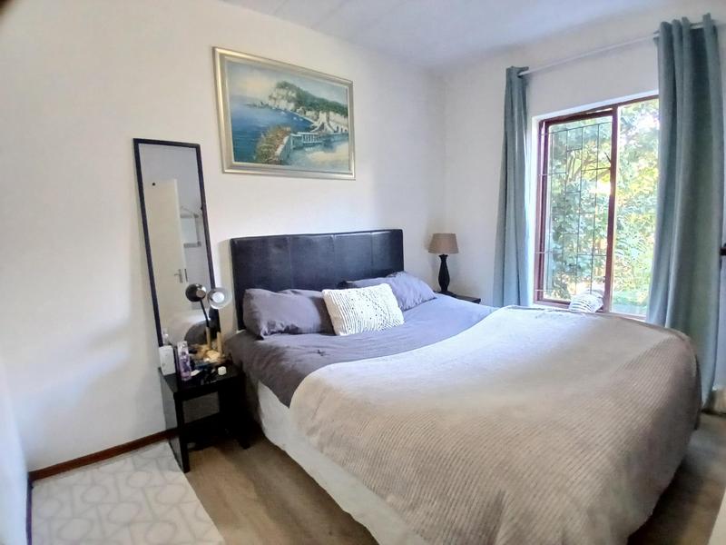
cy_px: 272
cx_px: 363
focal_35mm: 17
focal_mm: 1.4
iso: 800
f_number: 2.2
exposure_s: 1/20
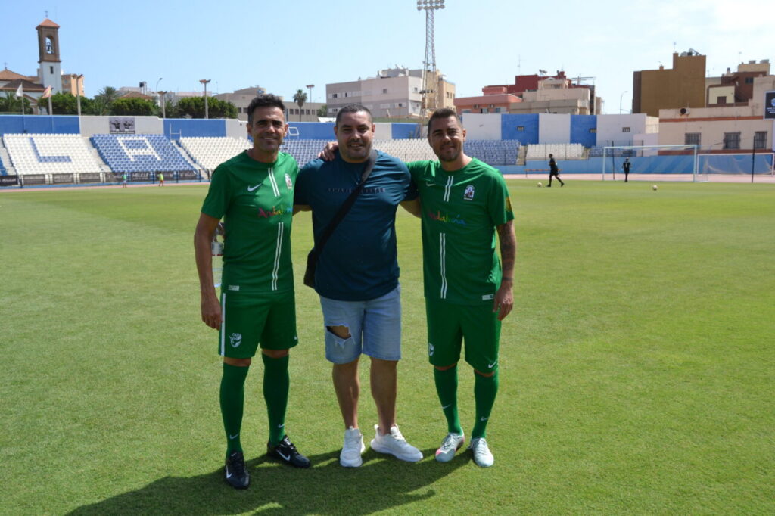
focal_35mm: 33
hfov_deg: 57.2
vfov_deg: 39.9
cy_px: 258
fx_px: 710
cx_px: 388
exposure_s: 1/1250
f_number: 5.6
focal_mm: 22
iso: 400
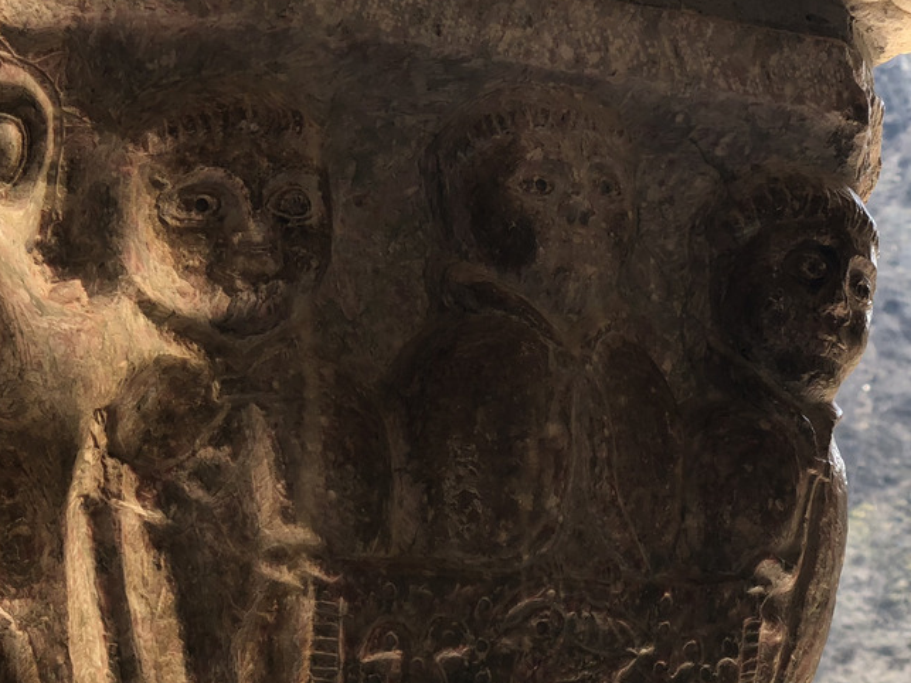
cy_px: 446
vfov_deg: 15.2
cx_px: 242
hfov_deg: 20.1
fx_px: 2552
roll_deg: +0.9
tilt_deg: +12.5
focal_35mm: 97
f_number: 2.4
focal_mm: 6
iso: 16
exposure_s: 1/120
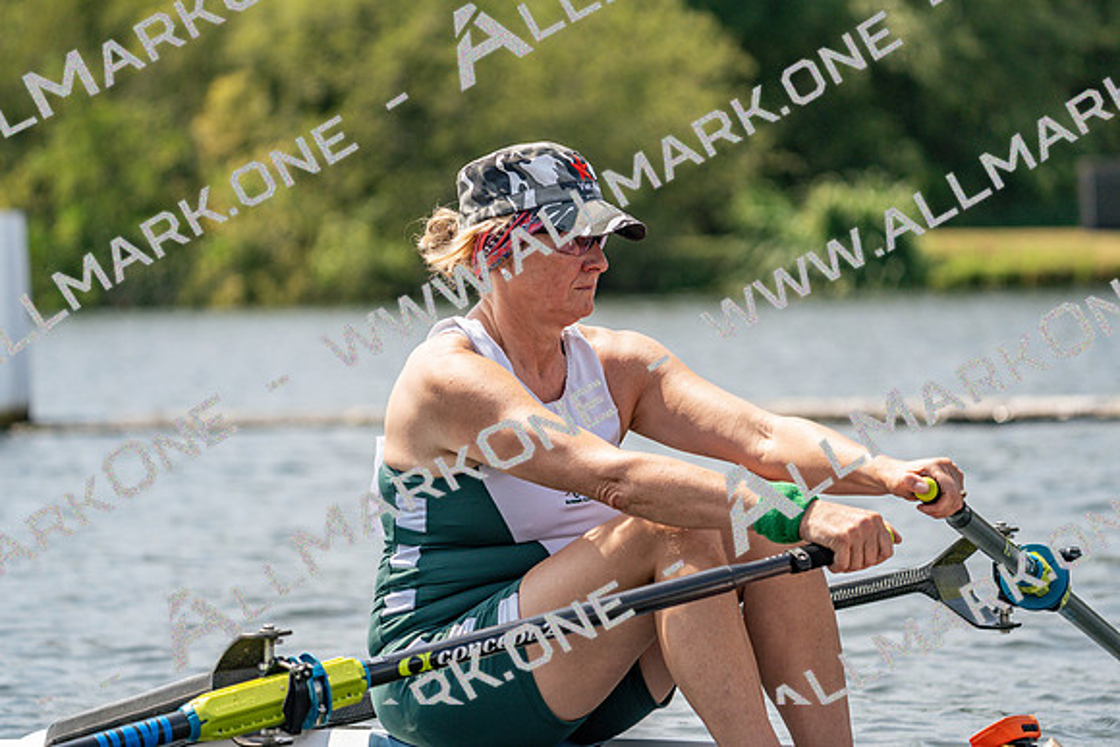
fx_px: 6939
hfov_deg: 9.2
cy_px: 374
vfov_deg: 6.2
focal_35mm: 223
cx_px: 560
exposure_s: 1/1600
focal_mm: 223
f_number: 5.6
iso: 250
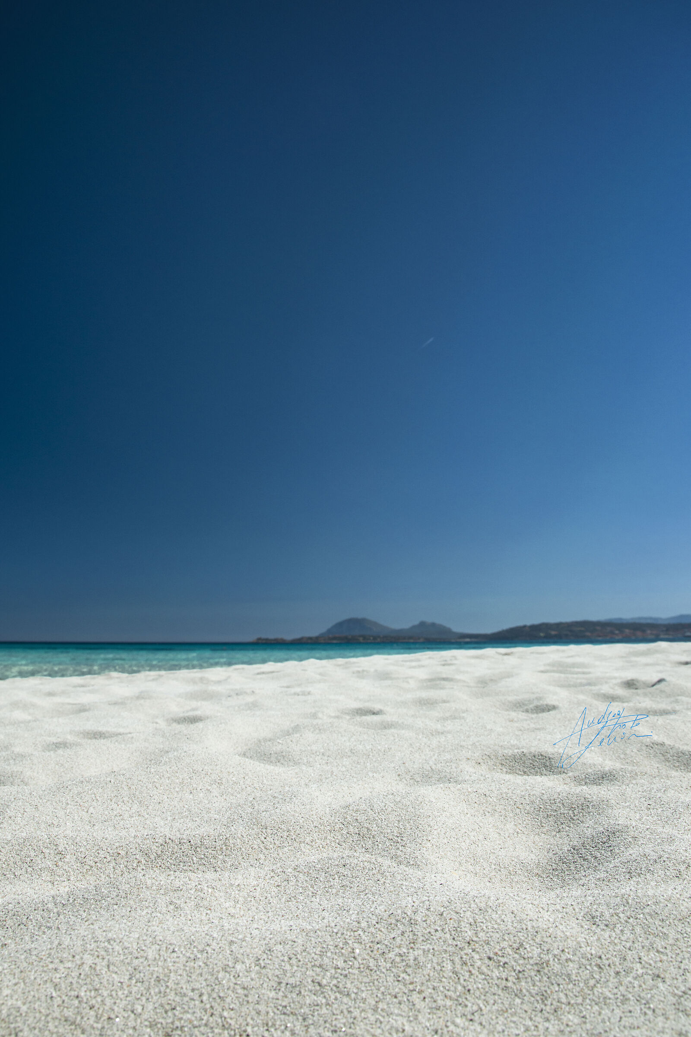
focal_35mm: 27
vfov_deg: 67.4
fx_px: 777
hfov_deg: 47.9
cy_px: 518
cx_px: 346
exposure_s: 1/400
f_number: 10
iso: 200
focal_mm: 18
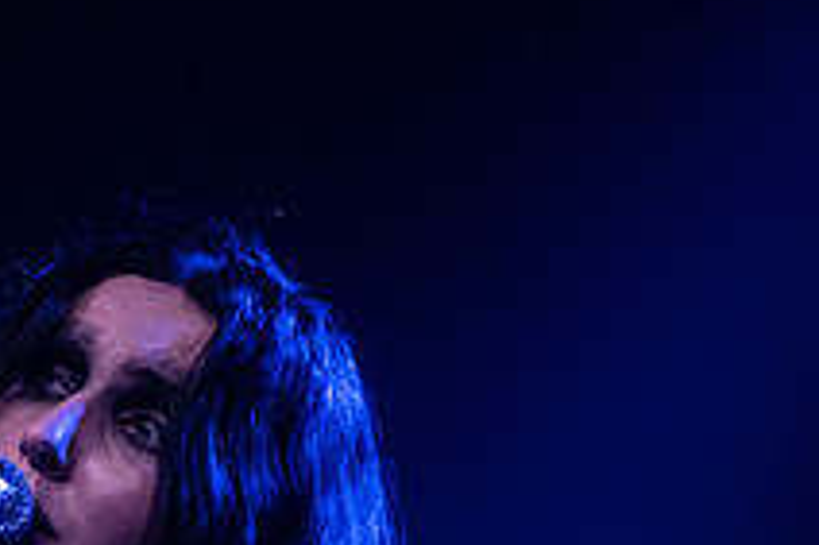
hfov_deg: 3.8
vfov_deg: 2.5
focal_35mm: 548
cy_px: 717
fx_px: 12457
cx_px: -216
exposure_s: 1/100
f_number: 2.8
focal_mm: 200
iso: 3200
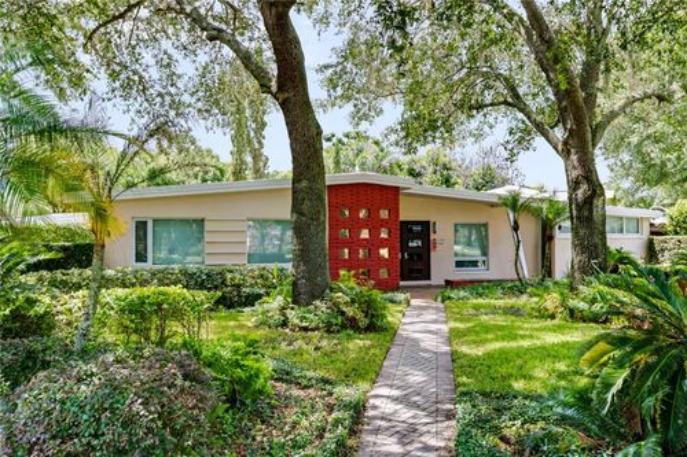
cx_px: 344
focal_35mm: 30
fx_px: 582
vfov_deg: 42.9
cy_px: 228
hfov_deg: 61.1
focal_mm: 30.5
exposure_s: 1/1600
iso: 640
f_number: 7.1
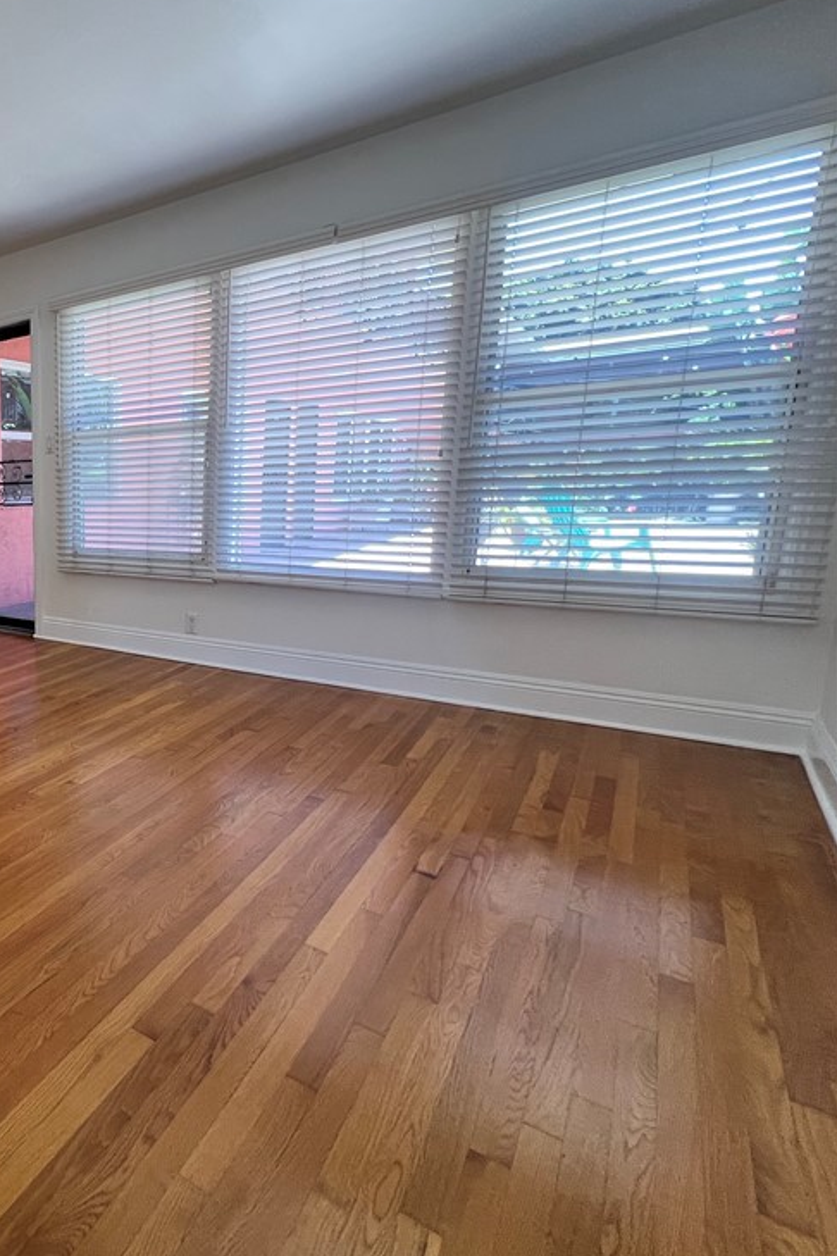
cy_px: 608
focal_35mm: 19
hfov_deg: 49.3
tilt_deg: -10.9
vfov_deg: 86.9
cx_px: -43
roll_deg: +2.0
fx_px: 663
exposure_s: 1/120
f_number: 1.8
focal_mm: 1.57
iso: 125
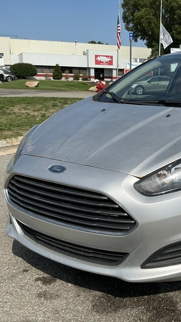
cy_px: 162
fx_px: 350
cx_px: 165
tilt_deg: -11.6
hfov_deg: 27.9
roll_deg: -1.5
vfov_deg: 49.4
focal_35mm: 41
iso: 25
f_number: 1.8
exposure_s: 1/2141
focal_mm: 3
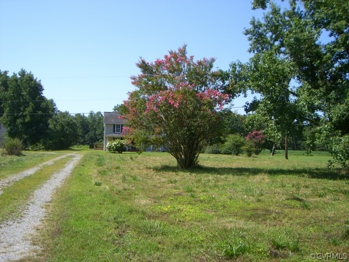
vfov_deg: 37.7
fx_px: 383
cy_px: 131
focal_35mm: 38
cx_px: 174
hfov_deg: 49.0
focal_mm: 6.2
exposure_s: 1/400
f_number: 4.3
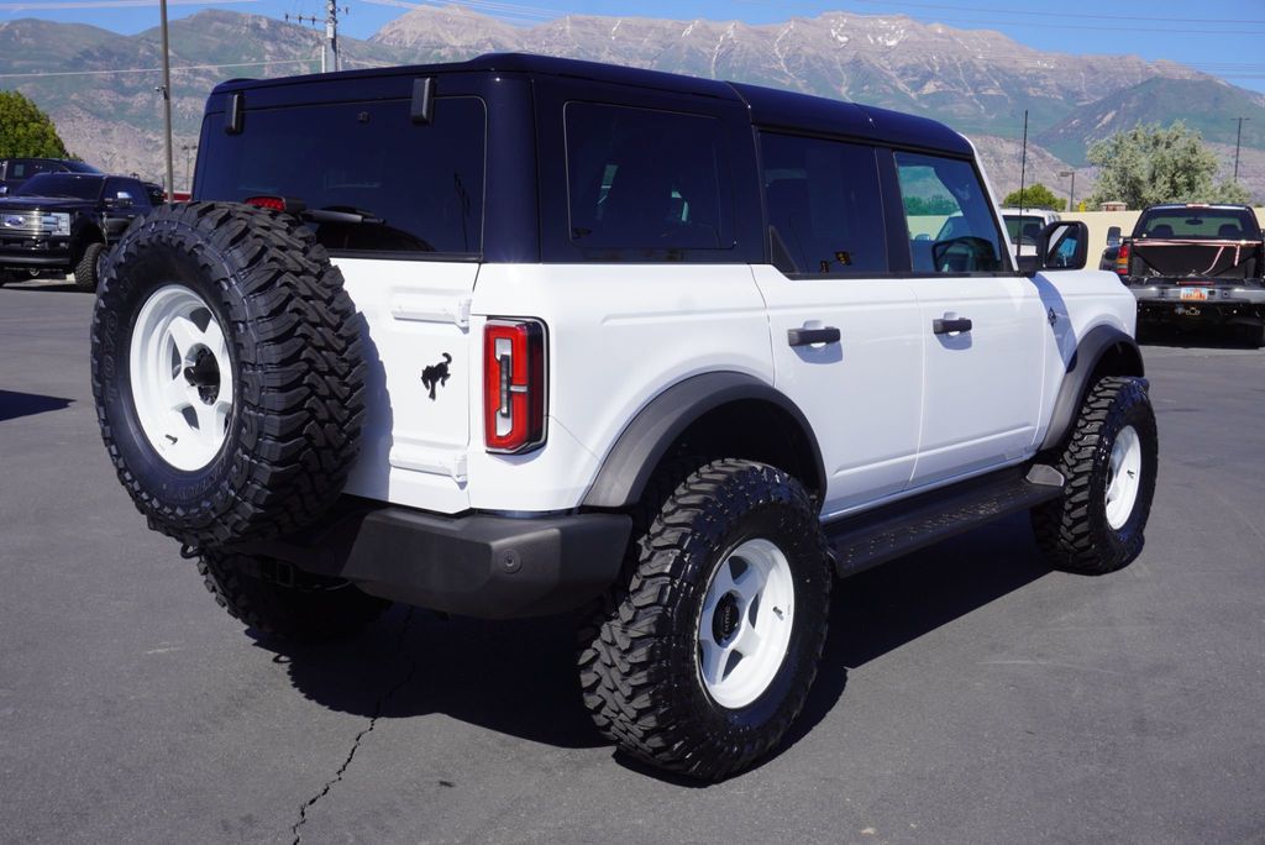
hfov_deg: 51.3
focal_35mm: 38
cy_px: 422
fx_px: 1318
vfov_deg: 35.5
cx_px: 632
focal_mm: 25
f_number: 11
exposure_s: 1/200
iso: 100
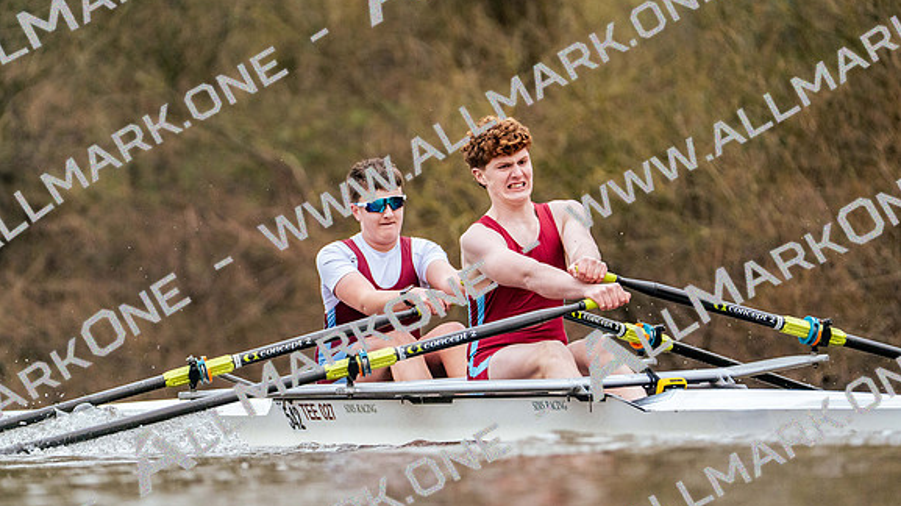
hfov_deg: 4.6
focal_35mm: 472
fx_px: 11272
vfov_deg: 2.6
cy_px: 255
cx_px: 451
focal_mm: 448
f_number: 6.3
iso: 5000
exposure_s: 1/2000
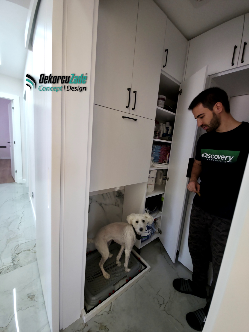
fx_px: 125
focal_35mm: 13
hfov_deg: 89.9
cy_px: 166
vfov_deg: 106.2
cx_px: 124
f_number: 1.9
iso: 100
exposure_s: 1/33.3
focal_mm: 2.2
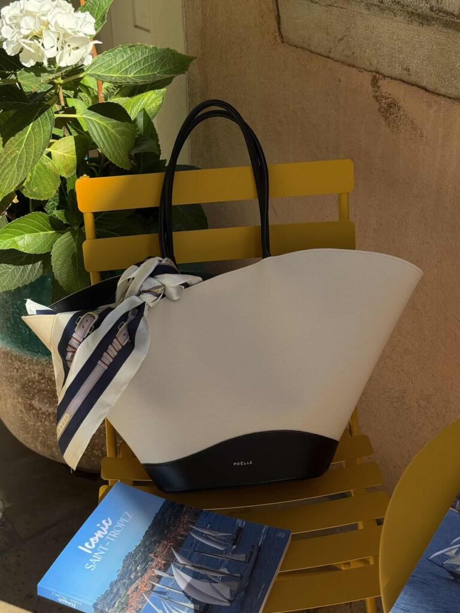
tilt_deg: -31.5
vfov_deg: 39.7
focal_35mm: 48
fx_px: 850
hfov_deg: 30.3
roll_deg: +0.5
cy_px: 306
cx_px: 230
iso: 64
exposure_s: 1/2331
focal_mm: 6.76
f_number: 1.78
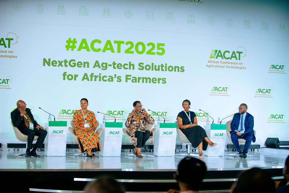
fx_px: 626
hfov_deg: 26.0
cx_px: 144
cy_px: 96
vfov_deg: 17.5
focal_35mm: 78
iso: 200
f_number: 3.2
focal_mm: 78
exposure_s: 1/100
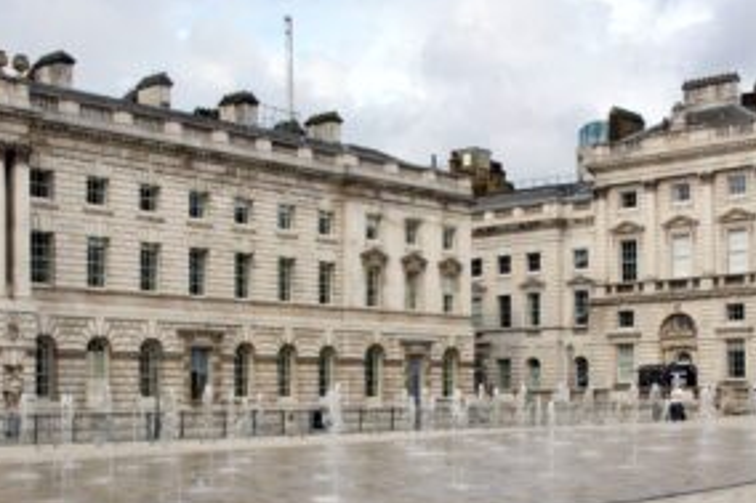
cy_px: 419
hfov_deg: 34.5
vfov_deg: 22.9
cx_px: 389
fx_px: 1217
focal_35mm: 58
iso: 110
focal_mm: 22
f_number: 11
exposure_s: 1/100
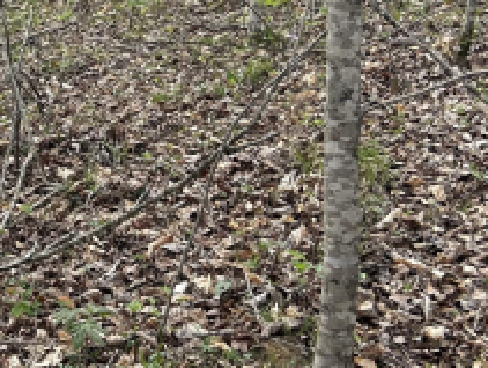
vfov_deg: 17.8
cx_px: -138
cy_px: 32
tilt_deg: -1.0
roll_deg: +1.2
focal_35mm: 82
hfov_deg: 21.6
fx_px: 1158
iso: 50
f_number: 1.5
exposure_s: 1/1068
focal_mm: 5.7
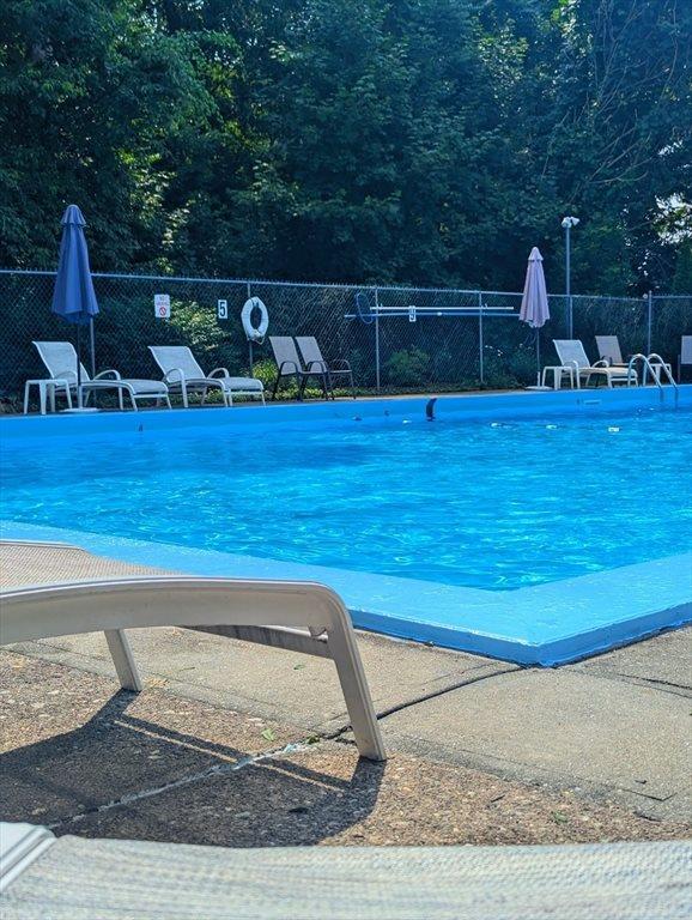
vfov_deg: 39.6
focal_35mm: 48
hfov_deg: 30.3
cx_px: 346
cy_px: 460
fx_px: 1277
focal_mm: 6.81
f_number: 1.85
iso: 41
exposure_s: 1/2169
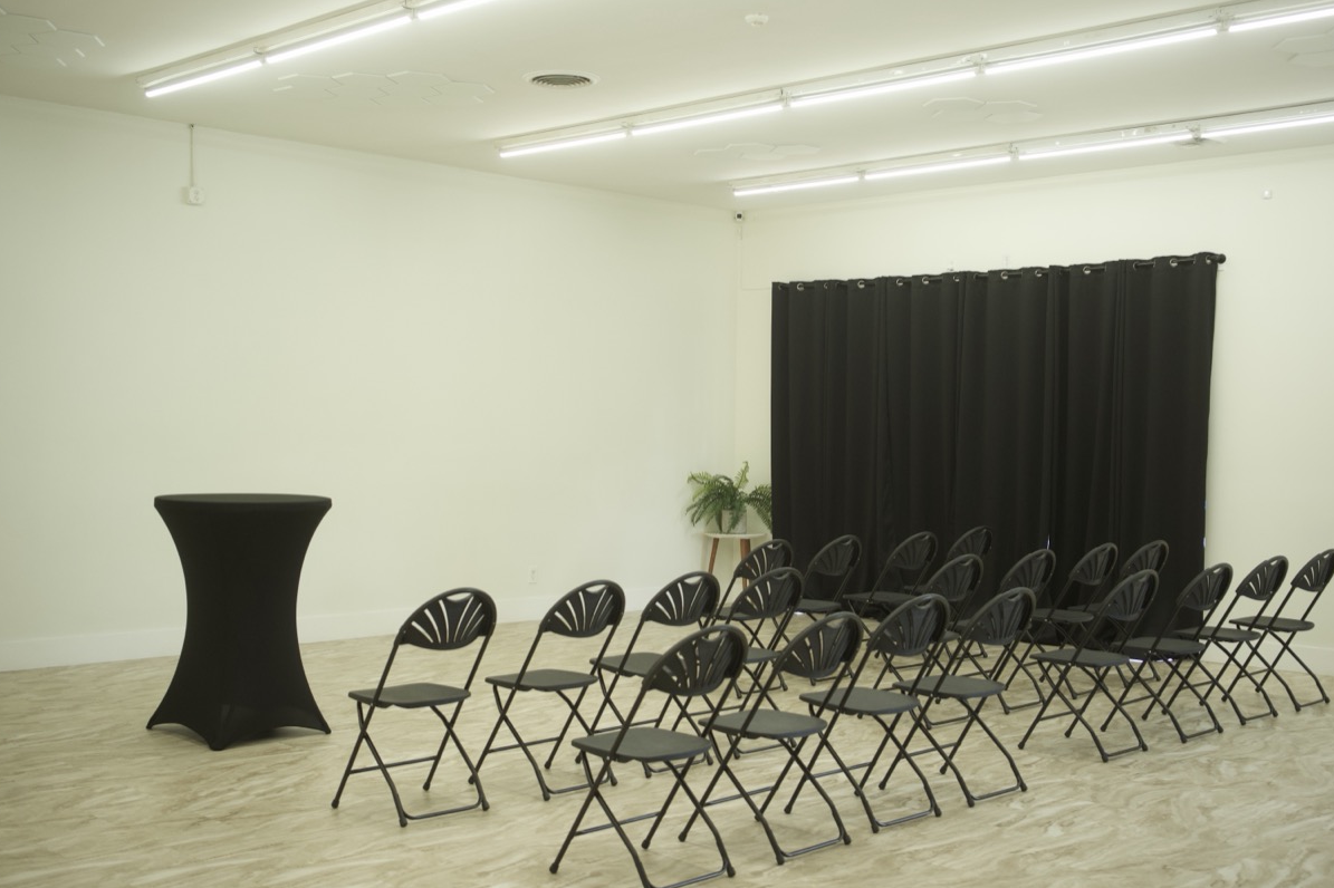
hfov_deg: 47.4
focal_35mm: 41
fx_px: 1519
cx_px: 693
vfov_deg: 32.6
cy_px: 429
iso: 1000
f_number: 4
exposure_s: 1/160
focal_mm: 35
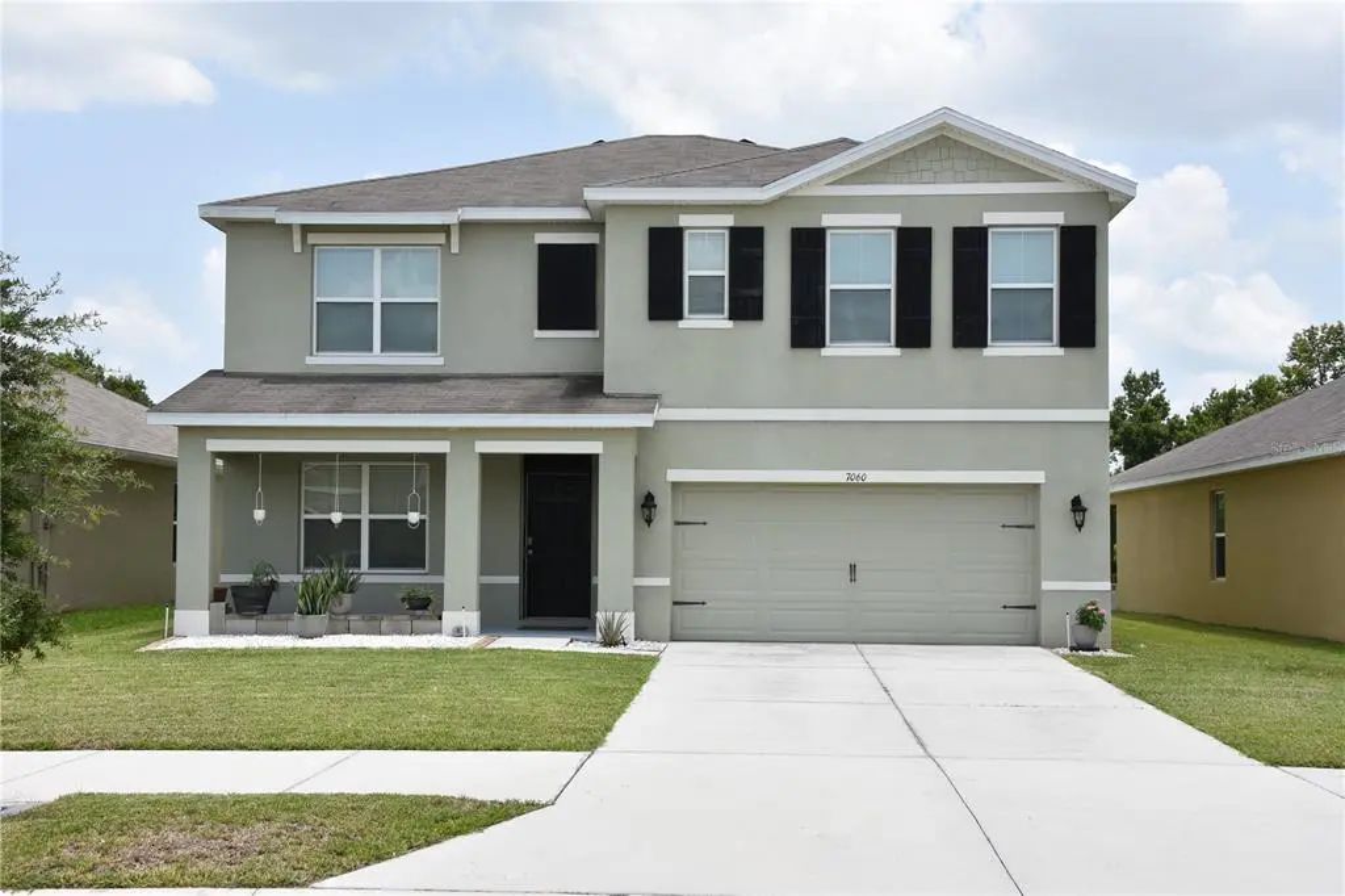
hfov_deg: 42.3
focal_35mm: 46
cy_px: 448
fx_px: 1737
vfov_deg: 28.9
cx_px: 672
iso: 400
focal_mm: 31
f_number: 11
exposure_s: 1/500
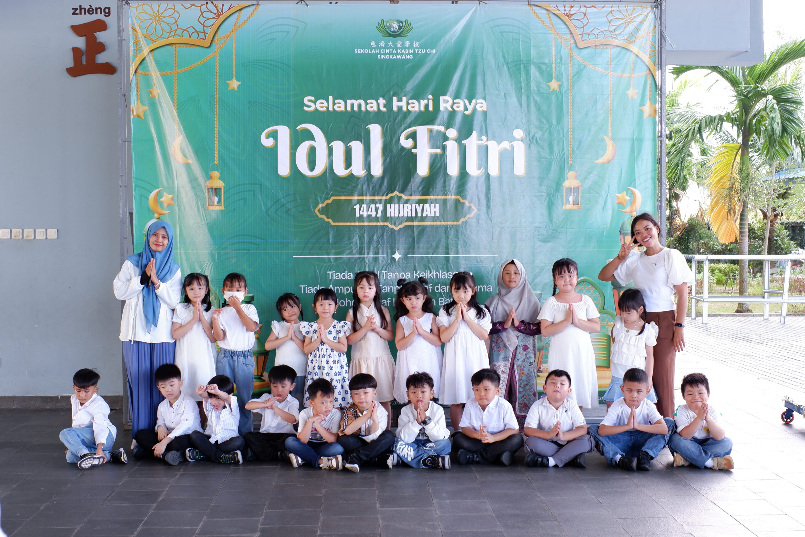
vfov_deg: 29.9
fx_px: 1006
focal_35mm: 45
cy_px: 268
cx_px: 402
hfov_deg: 43.6
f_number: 5
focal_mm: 30
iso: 400
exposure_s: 1/70
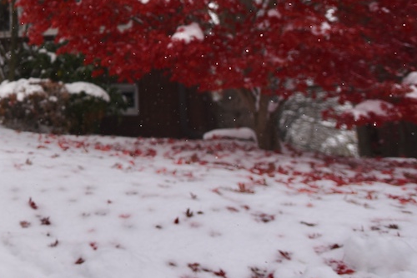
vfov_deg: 26.2
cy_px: -17
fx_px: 556
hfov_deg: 33.5
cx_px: -83
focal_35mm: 48
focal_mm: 20
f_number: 2.8
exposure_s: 1/2000
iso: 320
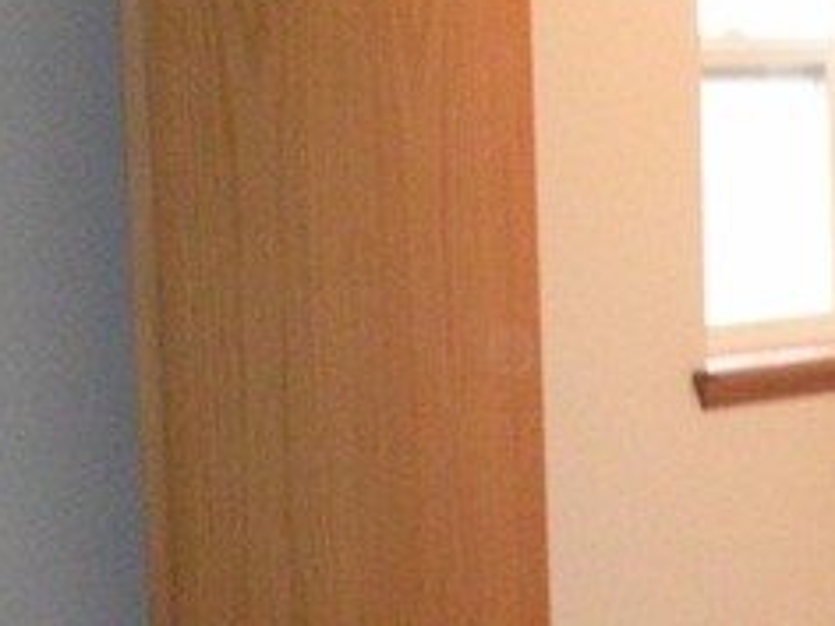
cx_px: 1072
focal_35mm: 165
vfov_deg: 8.8
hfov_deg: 11.7
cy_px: 912
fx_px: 3980
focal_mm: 5.8
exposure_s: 1/26
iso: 200
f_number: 2.8
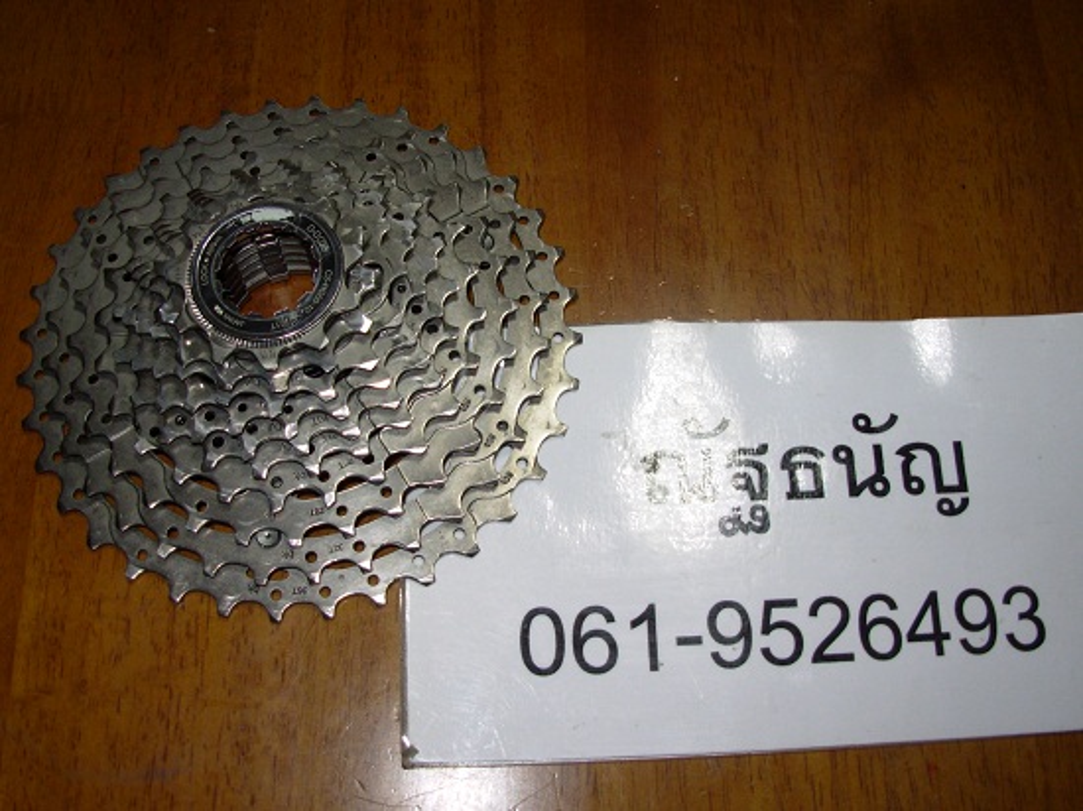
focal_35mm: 38
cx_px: 542
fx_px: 1188
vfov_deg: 37.7
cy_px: 406
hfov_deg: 49.0
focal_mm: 6.3
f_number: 2.9
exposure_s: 1/32
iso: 50
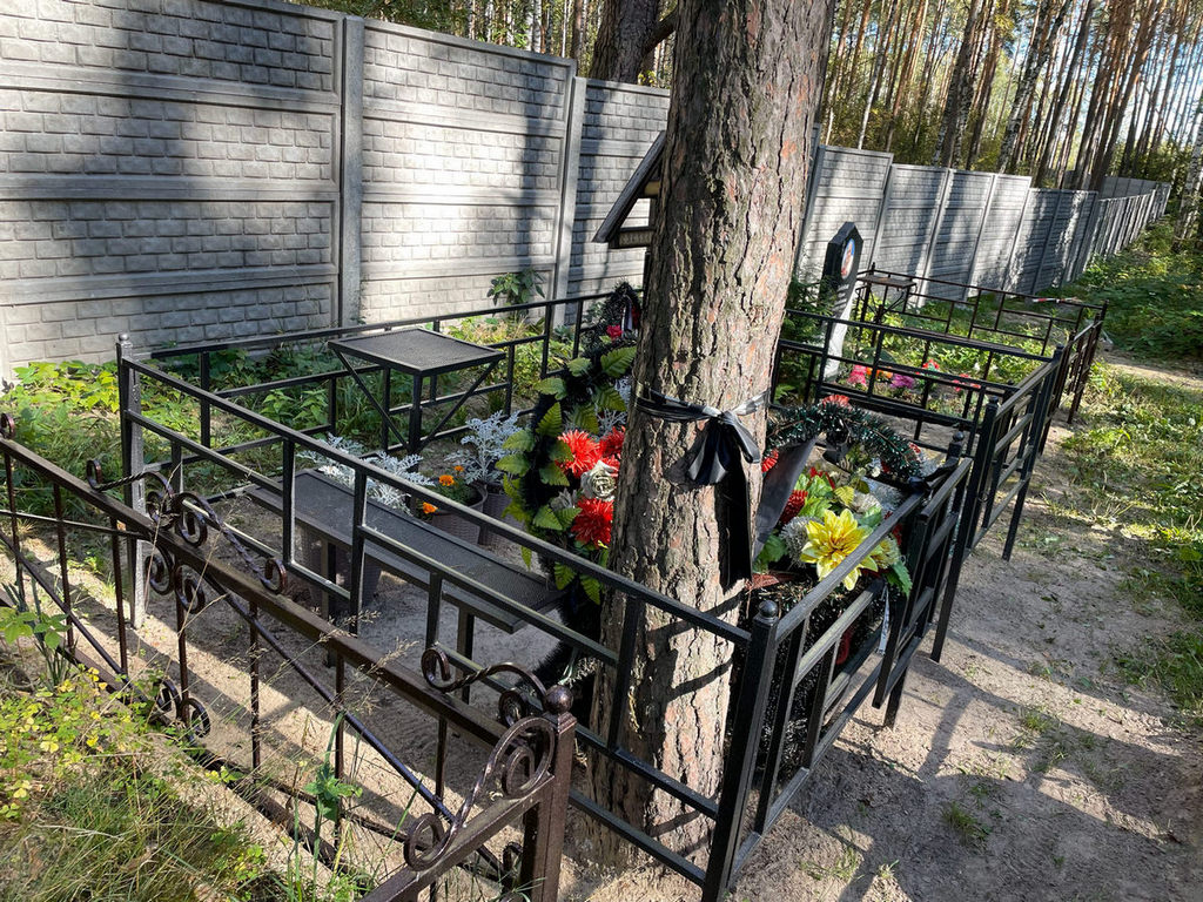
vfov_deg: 53.1
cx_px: 602
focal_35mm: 26
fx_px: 904
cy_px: 451
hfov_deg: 67.3
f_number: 1.6
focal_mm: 4.2
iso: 32
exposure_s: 1/173
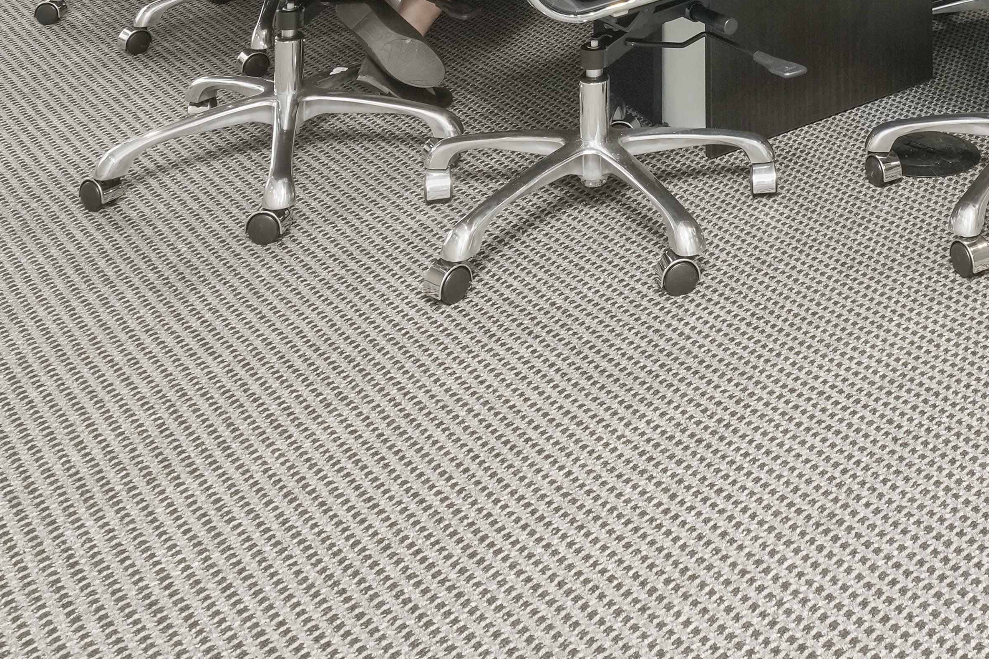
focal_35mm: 50
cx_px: 864
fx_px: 1374
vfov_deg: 21.3
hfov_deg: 37.4
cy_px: -408
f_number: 9
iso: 1250
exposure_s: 1/3
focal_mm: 15
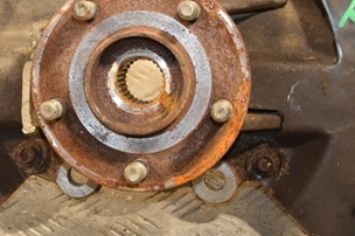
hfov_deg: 13.0
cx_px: 110
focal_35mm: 158
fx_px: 1556
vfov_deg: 8.6
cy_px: 28
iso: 800
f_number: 5
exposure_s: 1/125
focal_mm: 50
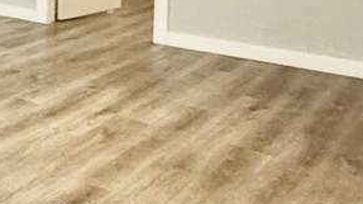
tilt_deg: -5.3
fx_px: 654
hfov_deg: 25.9
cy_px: -65
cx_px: -124
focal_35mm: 68
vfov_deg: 16.7
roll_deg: -0.3
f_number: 2.2
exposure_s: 1/60
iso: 1000
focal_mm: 2.22
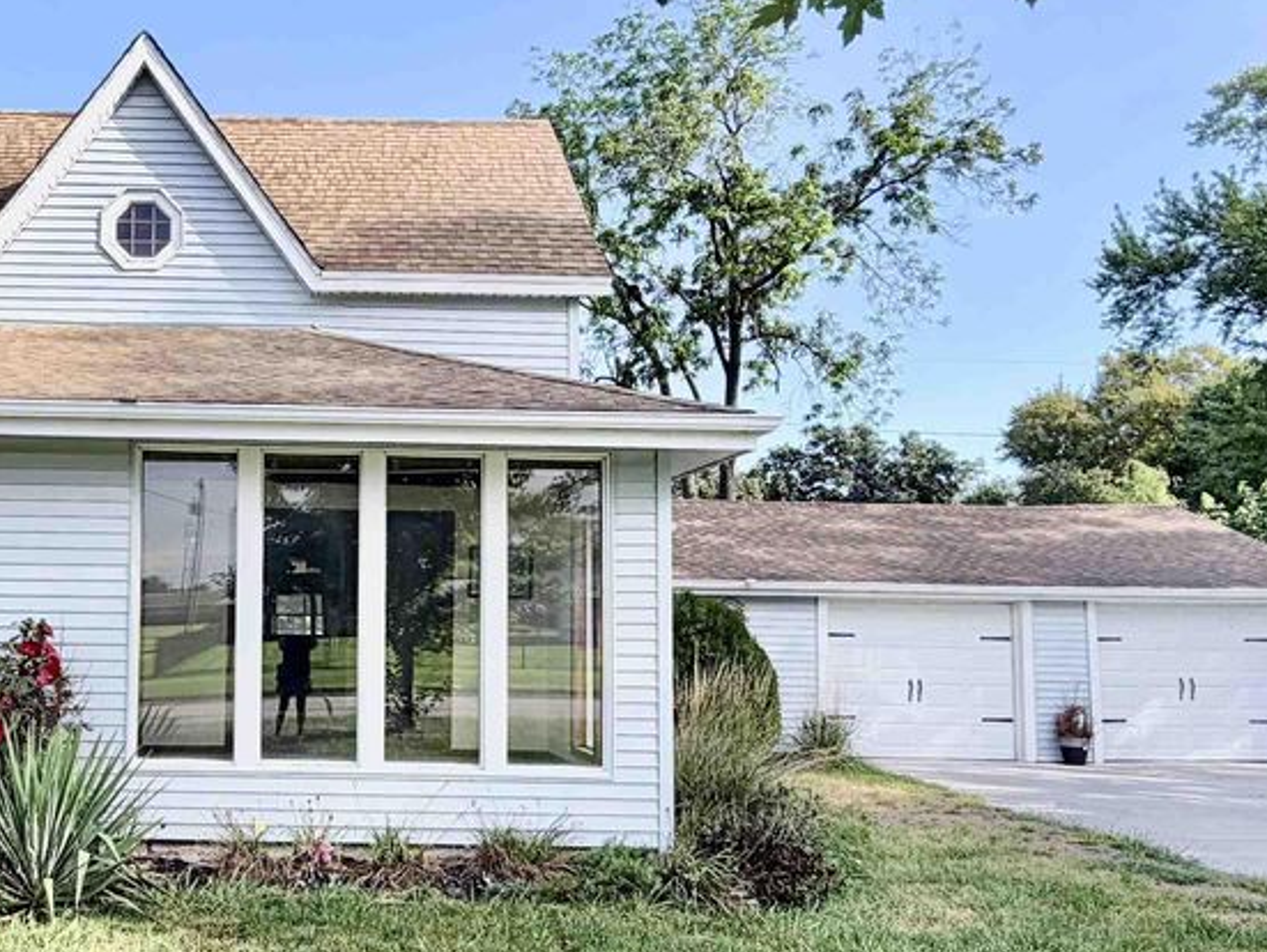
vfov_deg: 53.1
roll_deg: -1.5
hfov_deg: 64.8
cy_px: 494
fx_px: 952
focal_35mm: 26
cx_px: 384
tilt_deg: +4.0
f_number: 2.2
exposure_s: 1/554
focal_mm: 2.22
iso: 40
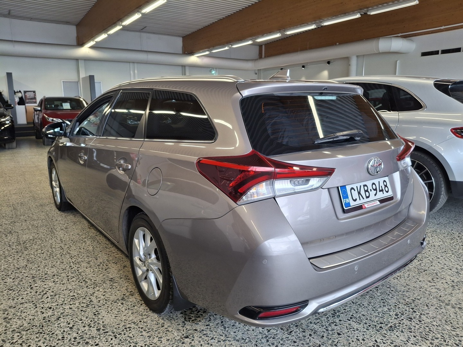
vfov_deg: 54.9
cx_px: 232
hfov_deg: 69.4
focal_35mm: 25
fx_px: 334
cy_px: 174
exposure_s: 1/100
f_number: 1.8
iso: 50
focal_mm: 4.69
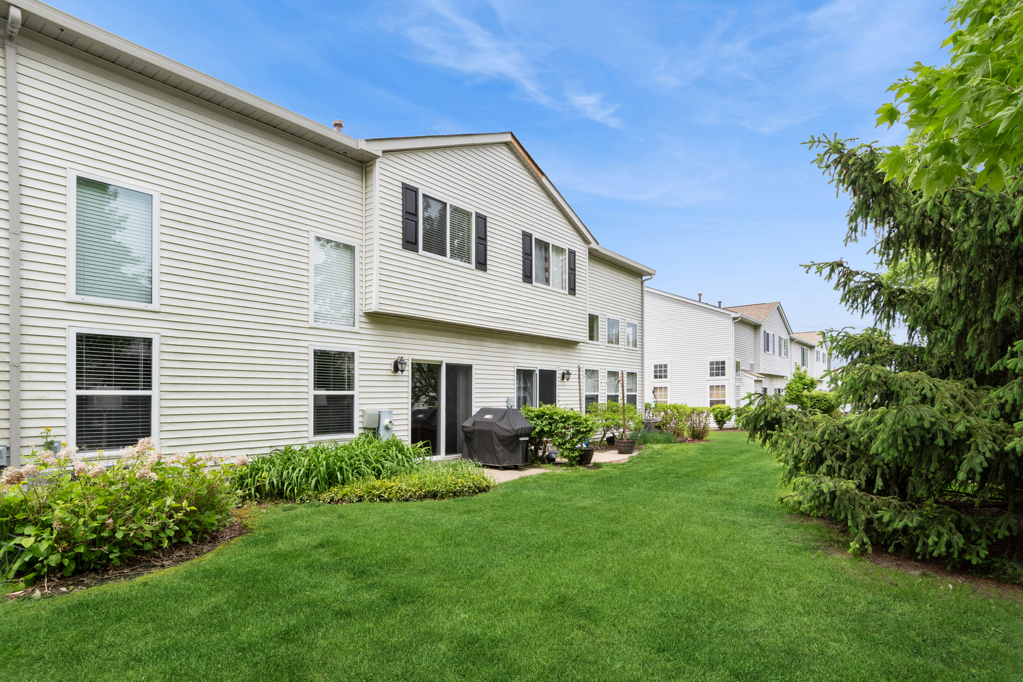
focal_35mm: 18
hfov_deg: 90.0
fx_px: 511
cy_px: 341
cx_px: 512
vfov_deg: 67.4
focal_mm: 12
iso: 250
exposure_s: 1/400
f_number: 8
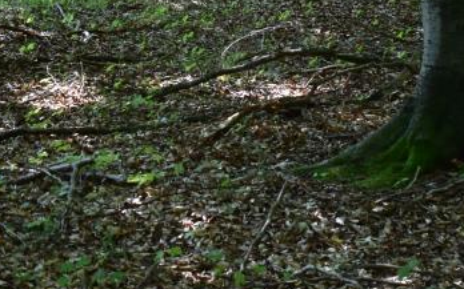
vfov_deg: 7.2
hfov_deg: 11.6
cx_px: 51
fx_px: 2275
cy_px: -90
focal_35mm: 180
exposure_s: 1/60
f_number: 8
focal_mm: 40
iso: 1400
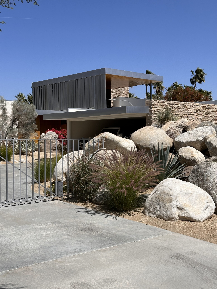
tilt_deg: -0.1
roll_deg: +0.4
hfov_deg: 30.3
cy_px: 144
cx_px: 108
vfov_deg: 39.7
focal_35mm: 48
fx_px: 401
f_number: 1.78
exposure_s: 1/7092
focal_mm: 6.86
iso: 64
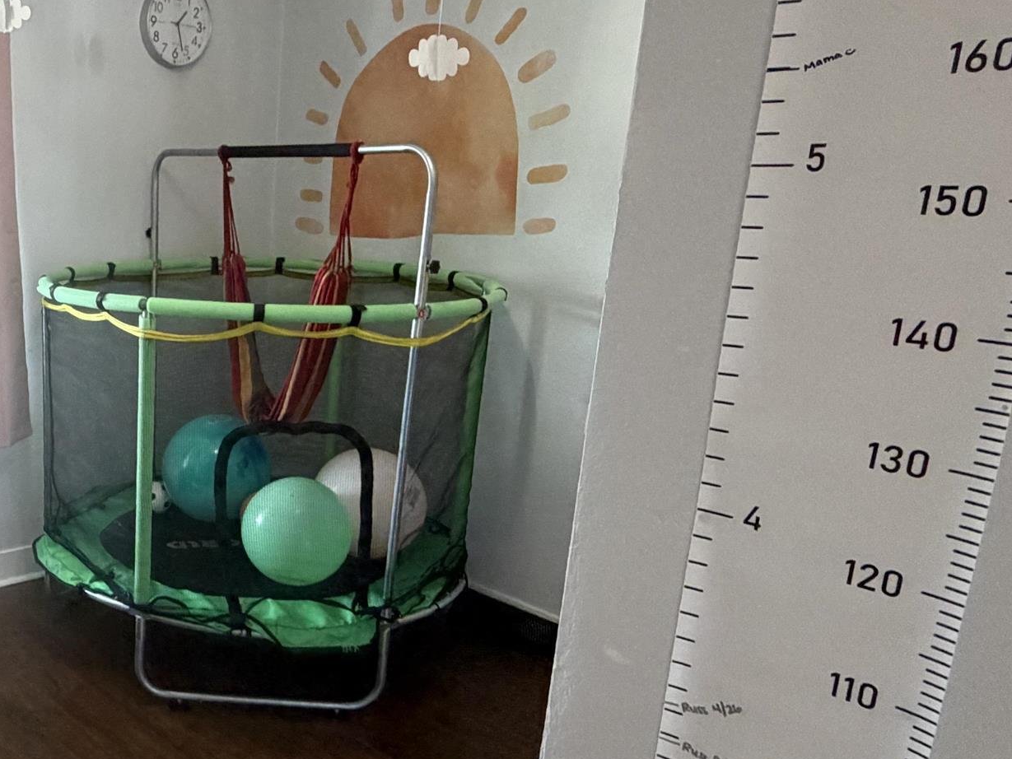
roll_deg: -0.1
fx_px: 1023
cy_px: 427
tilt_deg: -14.2
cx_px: 77
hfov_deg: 46.7
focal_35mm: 35
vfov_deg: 40.6
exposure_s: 1/60
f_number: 2.2
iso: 500
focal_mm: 2.22
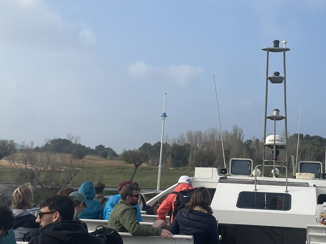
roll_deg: -3.5
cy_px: 114
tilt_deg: +7.9
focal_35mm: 49
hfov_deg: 37.9
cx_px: 246
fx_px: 461
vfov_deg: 29.7
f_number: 1.6
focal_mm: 4.2
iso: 32
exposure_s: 1/4132
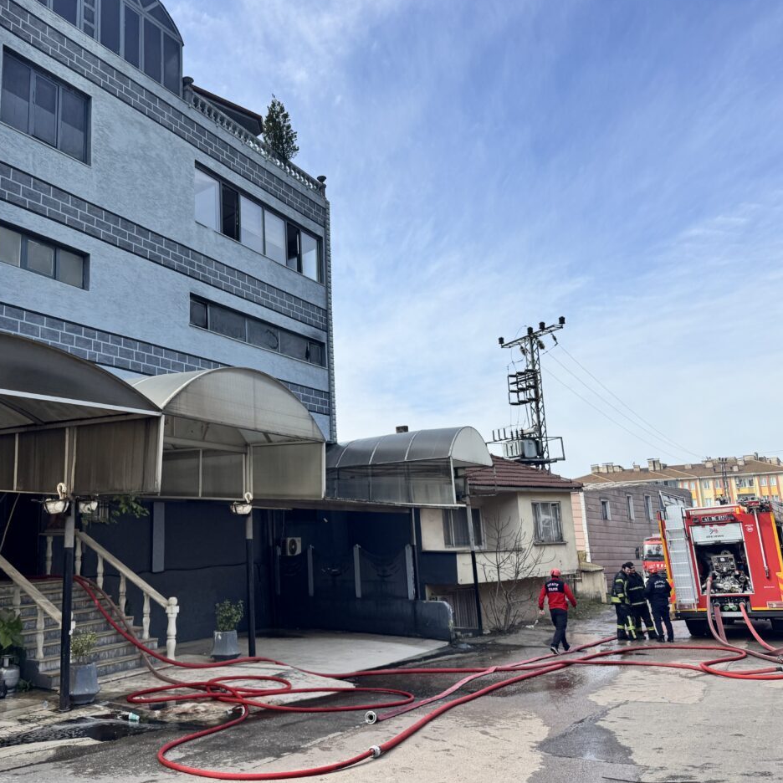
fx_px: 742
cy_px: 389
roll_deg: +1.4
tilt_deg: +12.5
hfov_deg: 54.9
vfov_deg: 55.6
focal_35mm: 29
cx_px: 288
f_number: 1.78
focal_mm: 6.76
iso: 80
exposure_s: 1/3802
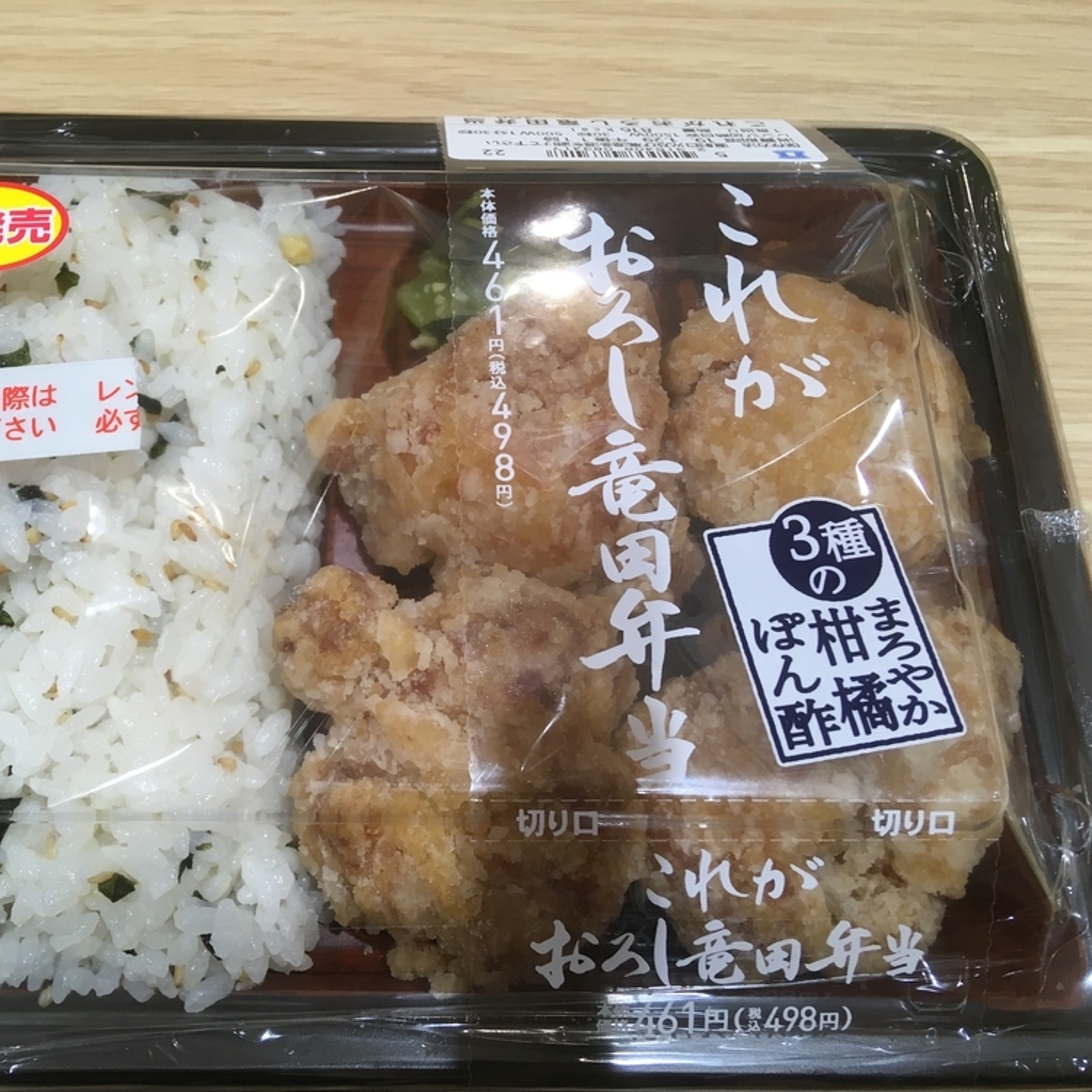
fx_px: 1249
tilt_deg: -66.5
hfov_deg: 46.6
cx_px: 381
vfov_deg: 47.2
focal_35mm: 35
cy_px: 556
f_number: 2.2
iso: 25
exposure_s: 1/30
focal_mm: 4.15
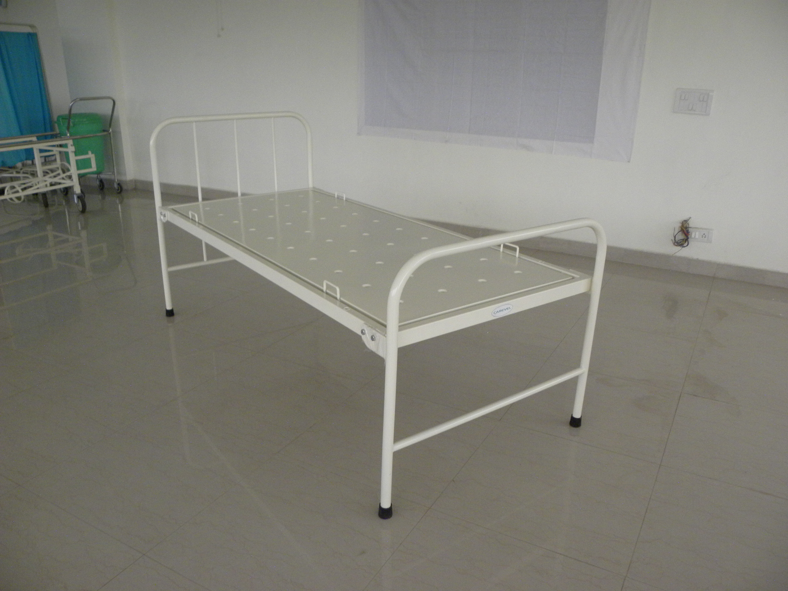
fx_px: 660
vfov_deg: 48.2
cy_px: 296
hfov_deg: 61.7
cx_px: 394
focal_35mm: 29
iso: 356
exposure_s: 1/70.1
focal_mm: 5.2
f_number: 2.8
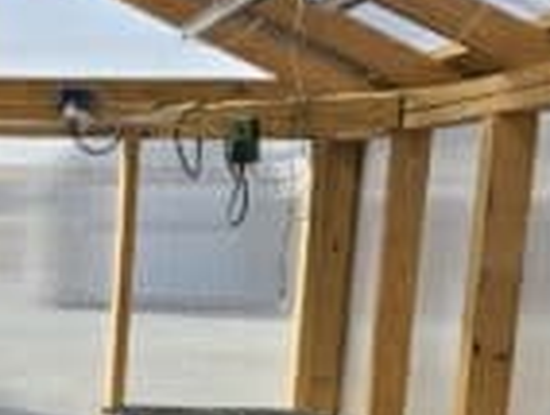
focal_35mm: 97
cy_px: 504
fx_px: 1544
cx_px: -236
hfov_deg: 18.3
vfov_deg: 14.8
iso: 25
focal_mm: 5.4
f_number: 1.8
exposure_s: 1/1844
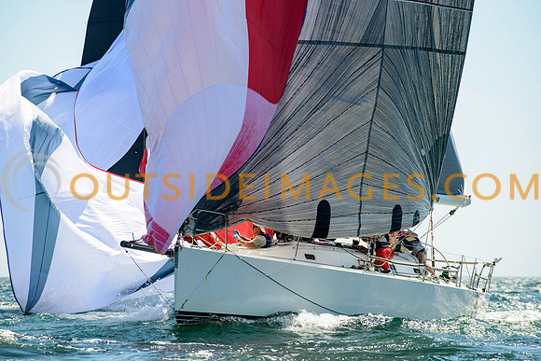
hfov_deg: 10.3
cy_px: 180
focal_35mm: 200
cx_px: 270
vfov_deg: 6.9
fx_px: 3006
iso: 250
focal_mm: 200
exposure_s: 1/1600
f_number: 5.6
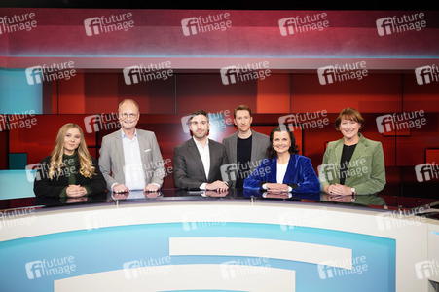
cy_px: 146
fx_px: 341
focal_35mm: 28
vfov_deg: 46.3
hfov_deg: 65.5
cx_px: 220
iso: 1600
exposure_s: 1/125
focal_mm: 28
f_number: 4.5
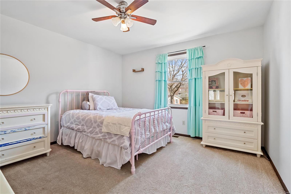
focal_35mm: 16
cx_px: 146
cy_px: 97
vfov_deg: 73.7
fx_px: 129
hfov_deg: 96.7
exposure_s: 1/4
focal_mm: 8
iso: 400
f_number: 6.3
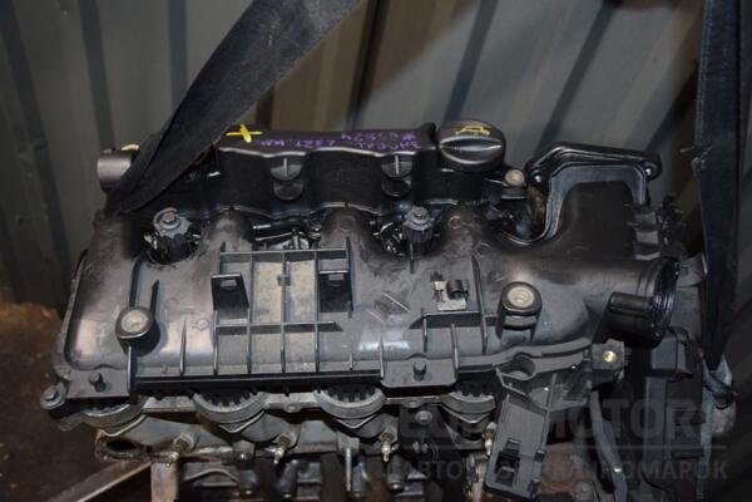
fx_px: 752
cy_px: 251
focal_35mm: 36
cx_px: 376
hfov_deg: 53.1
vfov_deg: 36.9
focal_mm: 24
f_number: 5
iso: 800
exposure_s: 1/60
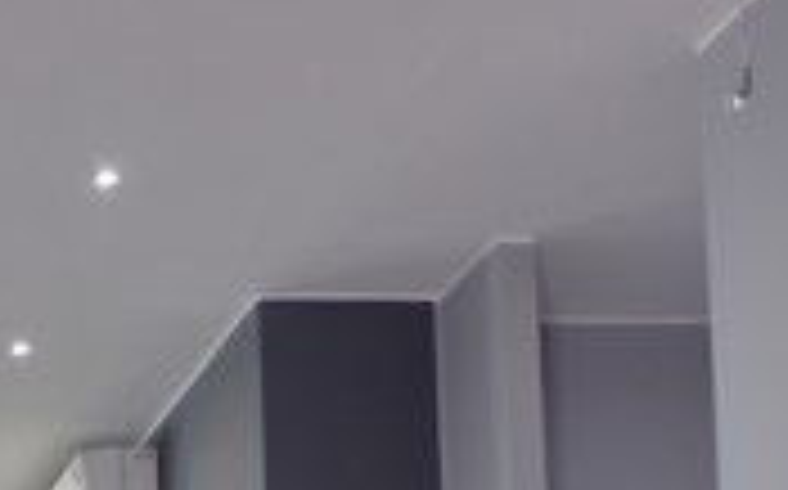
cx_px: -329
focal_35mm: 84
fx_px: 1802
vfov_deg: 13.8
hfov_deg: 21.4
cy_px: 890
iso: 200
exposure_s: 1/125
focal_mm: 16.7
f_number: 3.5
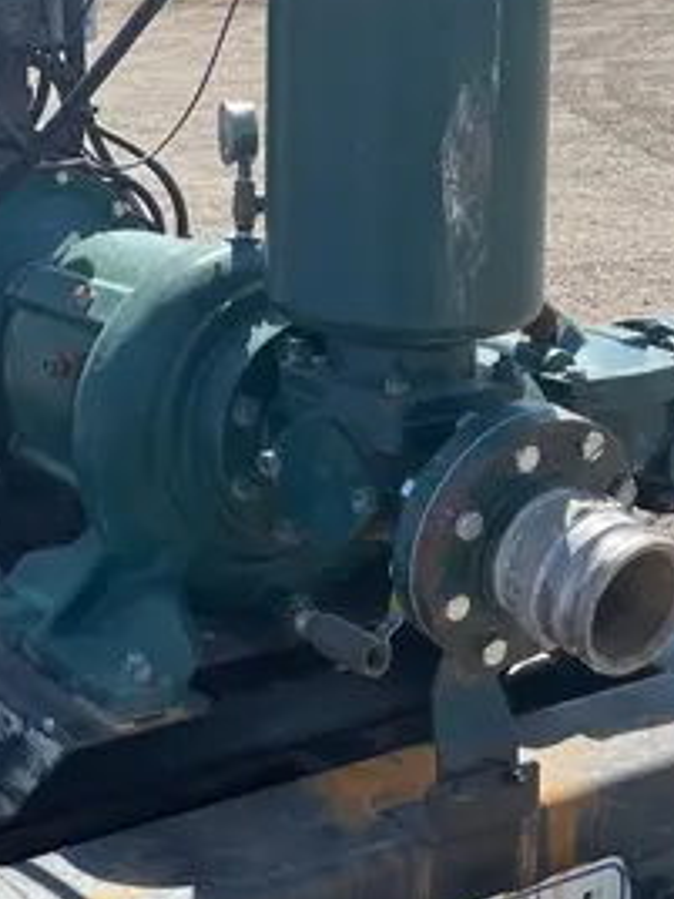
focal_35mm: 71
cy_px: 186
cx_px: -70
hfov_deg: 19.8
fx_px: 1843
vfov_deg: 26.9
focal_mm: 4.2
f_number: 1.6
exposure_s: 1/2564
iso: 32
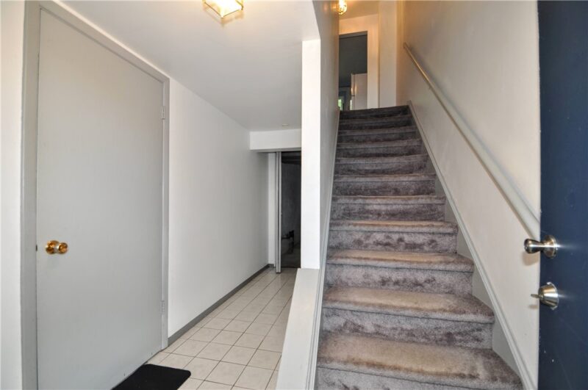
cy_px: 195
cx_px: 294
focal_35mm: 15
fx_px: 245
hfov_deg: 100.5
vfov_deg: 77.2
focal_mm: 10
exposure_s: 1/60
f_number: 4.5
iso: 320
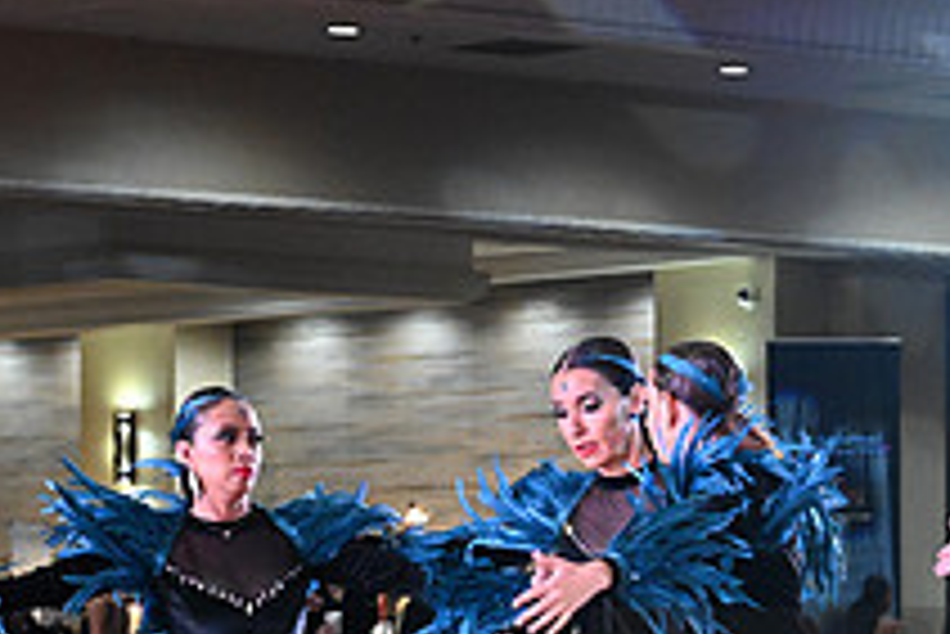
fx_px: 5017
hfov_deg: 10.7
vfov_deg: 7.2
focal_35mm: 190
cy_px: 726
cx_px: 1081
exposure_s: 1/320
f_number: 5.6
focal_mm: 69
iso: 6400
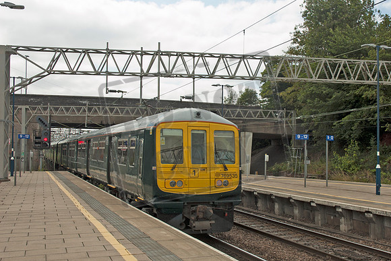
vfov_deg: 36.9
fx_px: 391
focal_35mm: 36
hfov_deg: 53.1
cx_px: 196
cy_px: 130
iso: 200
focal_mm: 24
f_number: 8
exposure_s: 1/250
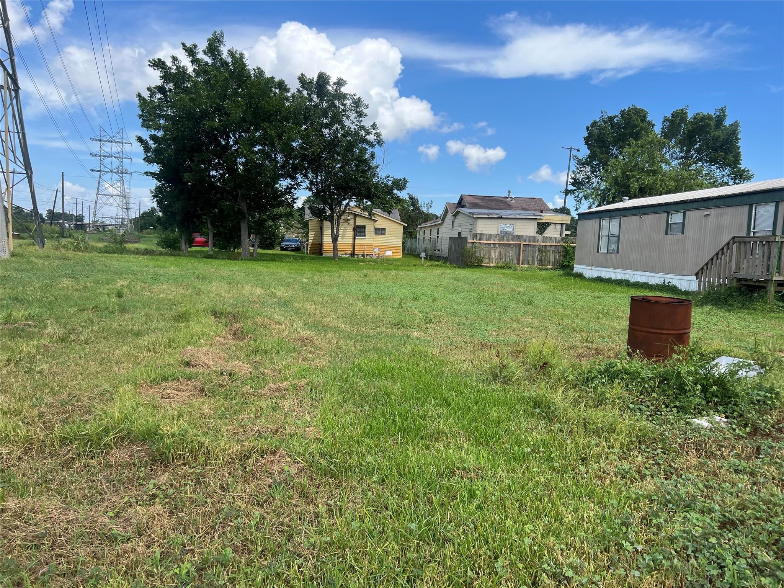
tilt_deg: -7.0
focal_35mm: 26
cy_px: 294
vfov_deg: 53.1
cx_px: 392
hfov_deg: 67.3
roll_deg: -2.5
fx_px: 589
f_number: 1.5
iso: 50
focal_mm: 5.7
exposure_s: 1/2695
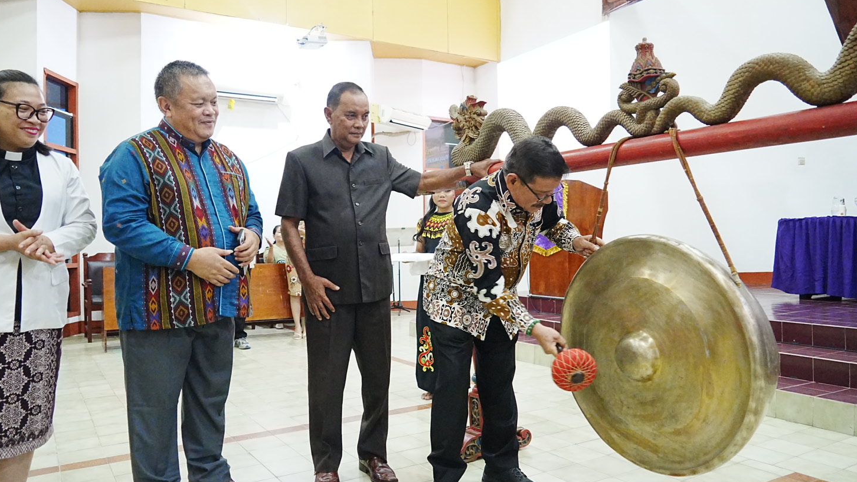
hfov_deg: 67.9
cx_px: 414
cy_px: 237
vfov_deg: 41.5
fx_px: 636
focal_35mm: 28
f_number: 4
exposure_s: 1/125
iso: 12800
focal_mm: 24
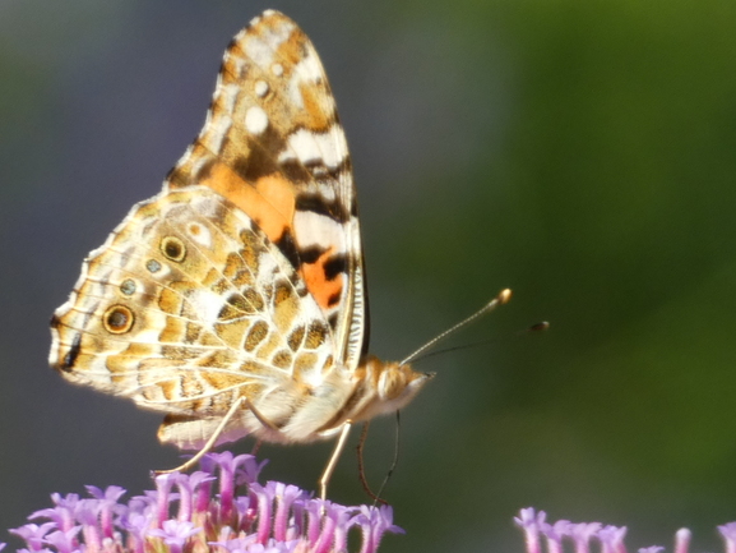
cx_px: 330
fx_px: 23818
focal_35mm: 1120
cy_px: 296
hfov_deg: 1.8
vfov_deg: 1.3
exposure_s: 1/100
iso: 100
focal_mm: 135.6
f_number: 5.6
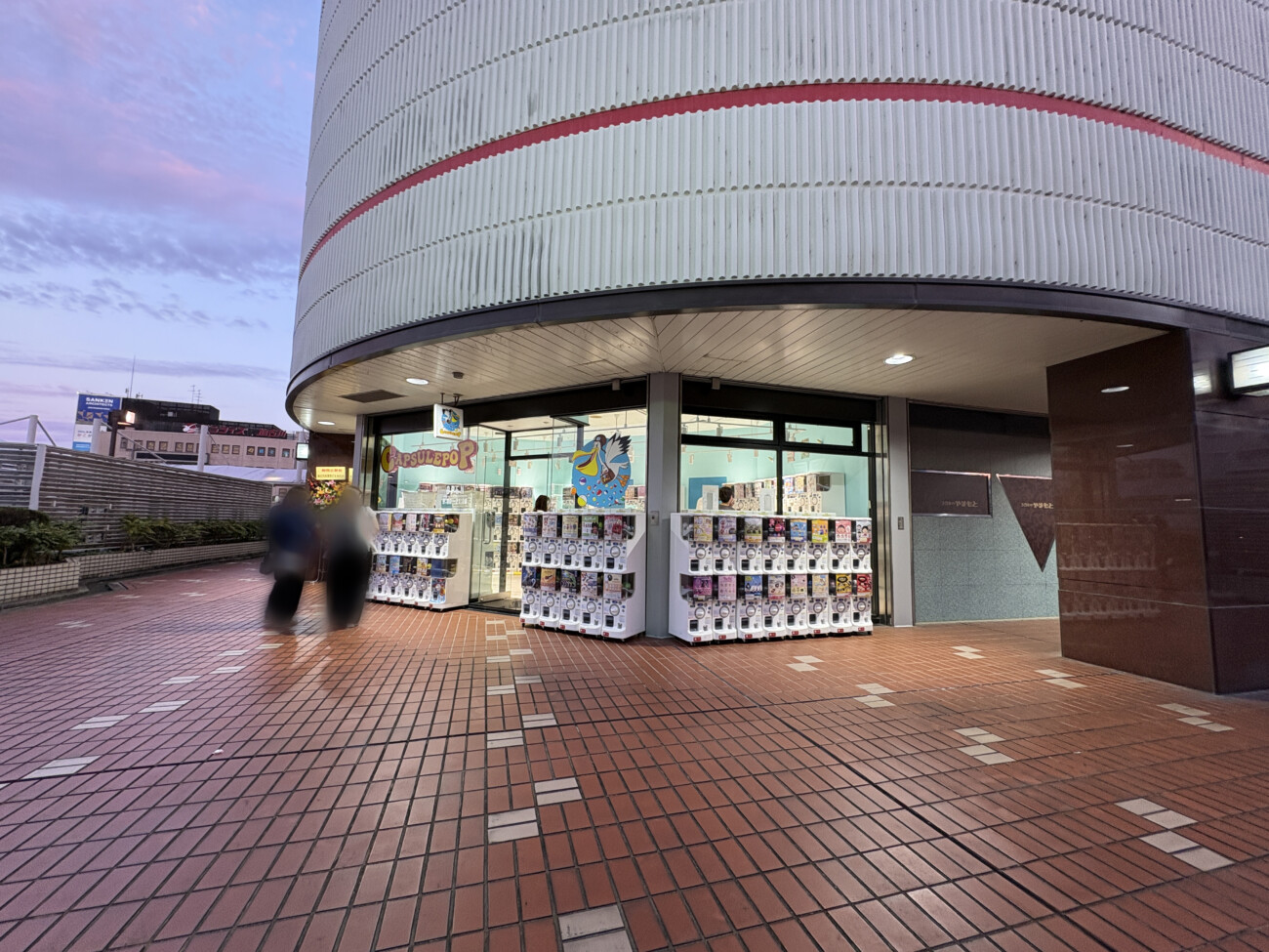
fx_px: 513
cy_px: 476
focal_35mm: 14
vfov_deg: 85.7
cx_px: 634
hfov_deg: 102.1
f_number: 2.2
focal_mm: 2.22
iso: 160
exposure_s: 1/60
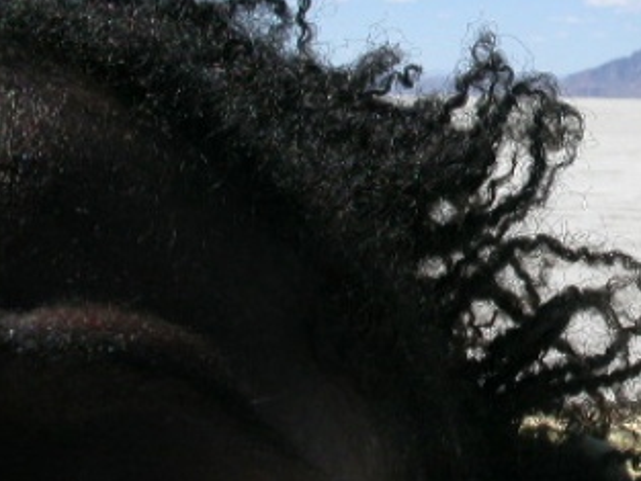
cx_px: 682
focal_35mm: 85
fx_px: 1575
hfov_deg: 21.9
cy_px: 175
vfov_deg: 17.3
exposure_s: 1/590
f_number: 7.5
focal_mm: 7.85
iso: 100
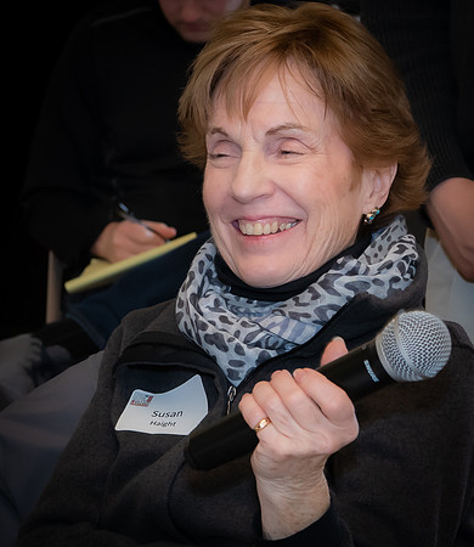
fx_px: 3463
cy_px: 358
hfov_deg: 7.8
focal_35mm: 207
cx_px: 261
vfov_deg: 9.0
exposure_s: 1/60
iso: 640
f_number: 8
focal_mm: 70
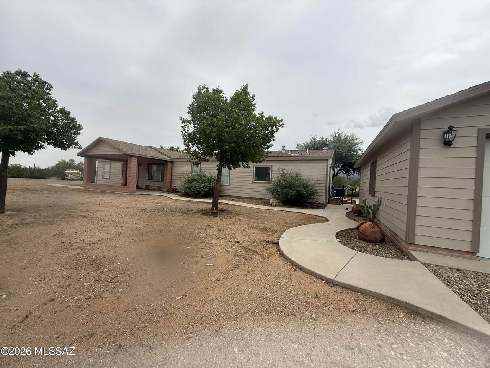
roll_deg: -3.4
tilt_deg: +3.1
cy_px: 184
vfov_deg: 85.7
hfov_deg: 102.1
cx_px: 245
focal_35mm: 14
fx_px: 198
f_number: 2.2
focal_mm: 2.22
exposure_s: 1/388
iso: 50
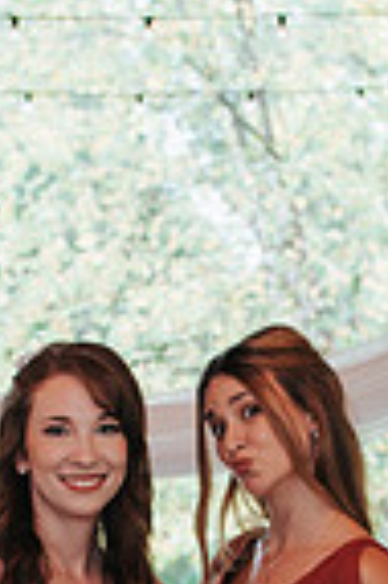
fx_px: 2722
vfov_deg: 11.9
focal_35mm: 168
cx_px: 177
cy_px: 792
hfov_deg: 8.2
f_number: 3.2
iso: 220
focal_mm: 35
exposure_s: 1/200
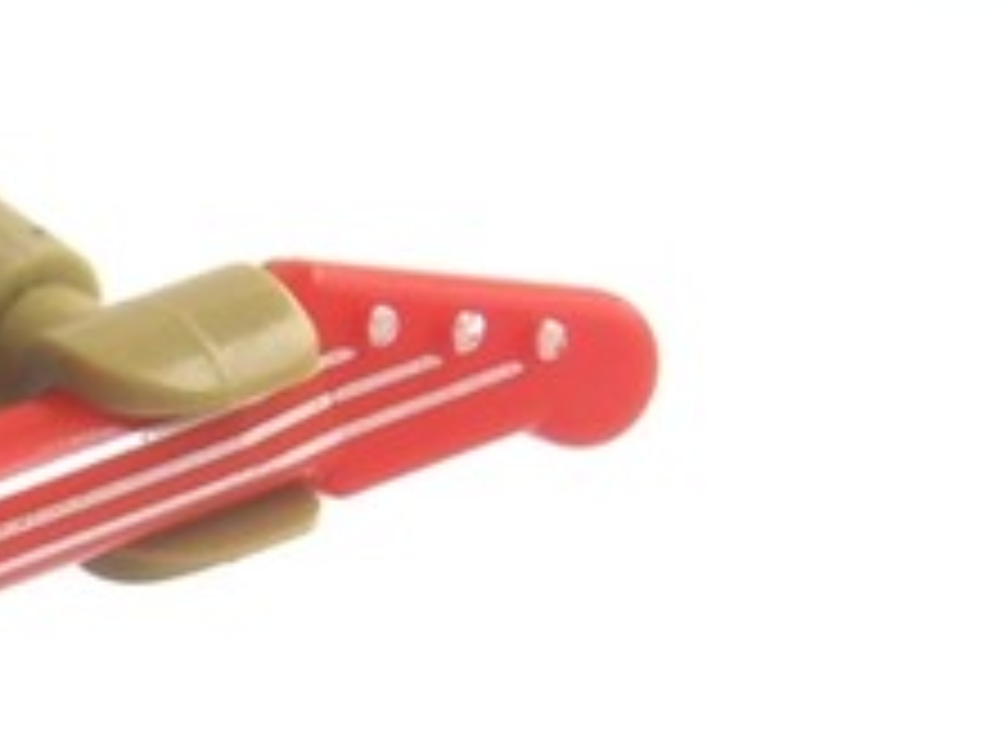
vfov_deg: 10.0
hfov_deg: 12.5
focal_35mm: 149
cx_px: -585
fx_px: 4329
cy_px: 569
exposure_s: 1/80
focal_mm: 6.61
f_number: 3.9
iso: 80
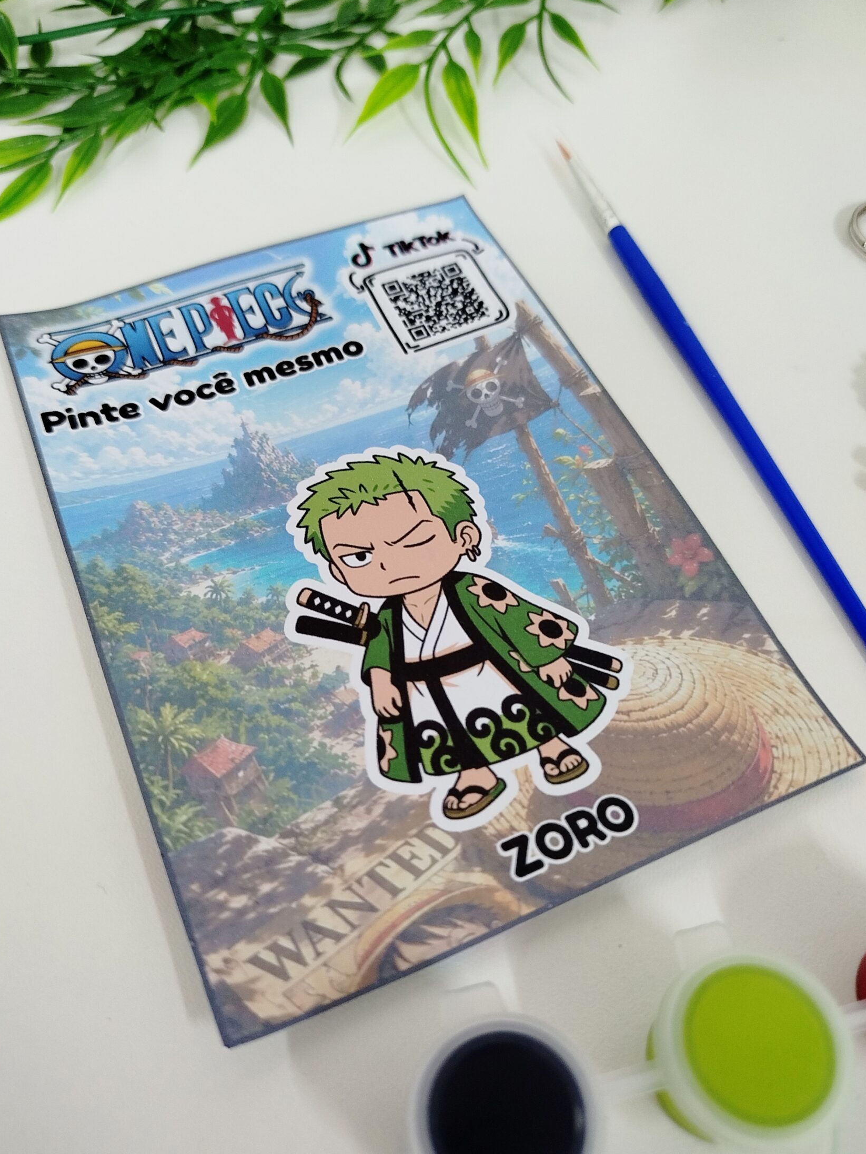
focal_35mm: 28
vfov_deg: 63.4
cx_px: 405
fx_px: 934
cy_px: 582
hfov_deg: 49.7
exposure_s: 1/30
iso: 320
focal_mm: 5.31
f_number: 1.7
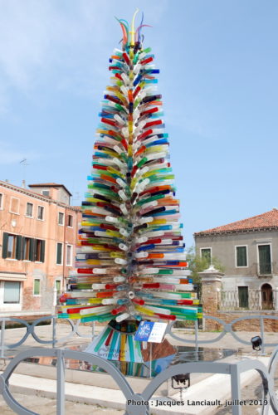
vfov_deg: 57.2
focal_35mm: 33
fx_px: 381
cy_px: 208
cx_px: 139
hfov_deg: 40.1
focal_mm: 22
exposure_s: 1/100
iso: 100
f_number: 11
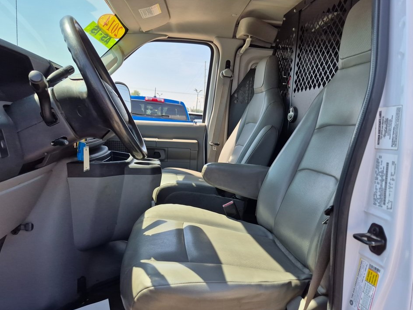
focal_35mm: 25
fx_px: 298
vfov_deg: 54.8
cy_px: 167
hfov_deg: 69.3
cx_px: 217
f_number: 1.8
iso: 25
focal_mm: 5.4
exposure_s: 1/1128
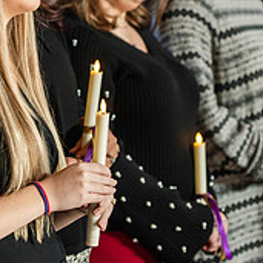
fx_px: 1977
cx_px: 38
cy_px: -12
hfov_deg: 7.6
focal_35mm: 230
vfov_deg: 7.6
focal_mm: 80
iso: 1250
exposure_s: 1/200
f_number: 3.5
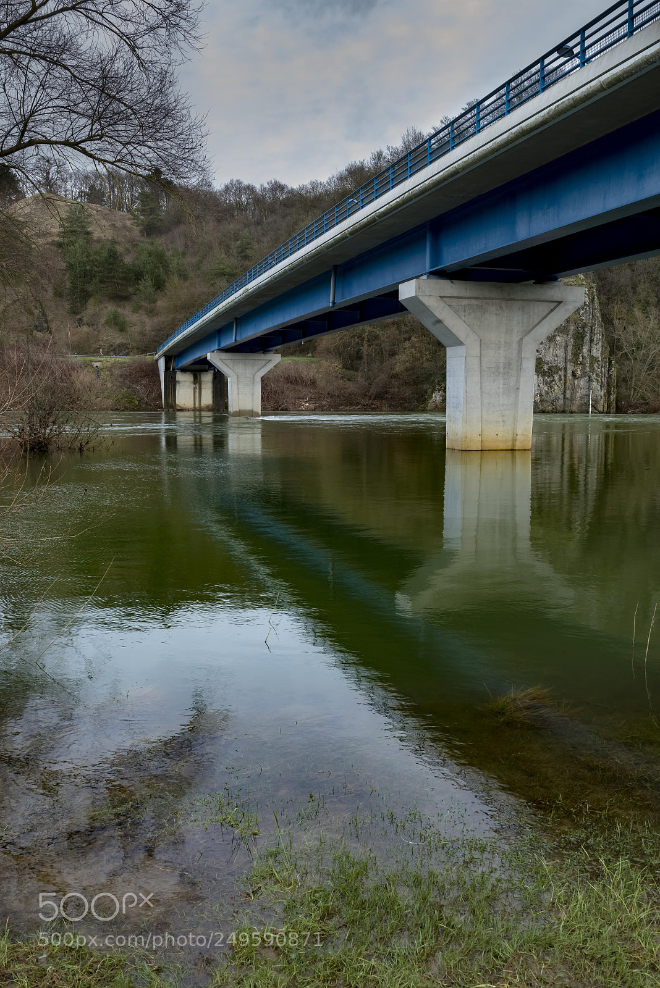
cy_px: 494
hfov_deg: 42.4
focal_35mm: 31
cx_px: 330
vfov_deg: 60.3
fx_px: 852
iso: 640
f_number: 13
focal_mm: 31
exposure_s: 1/50
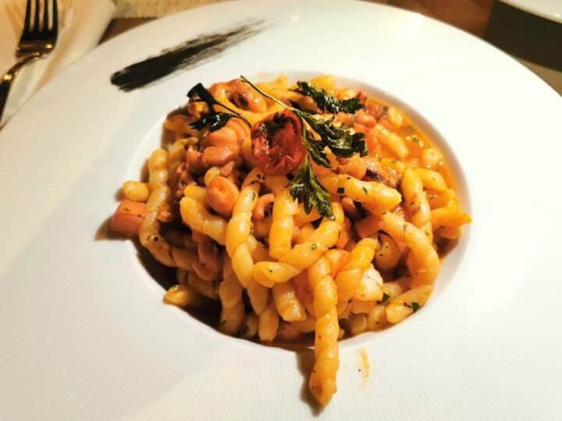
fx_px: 438
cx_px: 281
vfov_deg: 51.4
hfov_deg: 65.3
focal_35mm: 27
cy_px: 210
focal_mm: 5.56
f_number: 1.6
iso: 160
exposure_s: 1/50
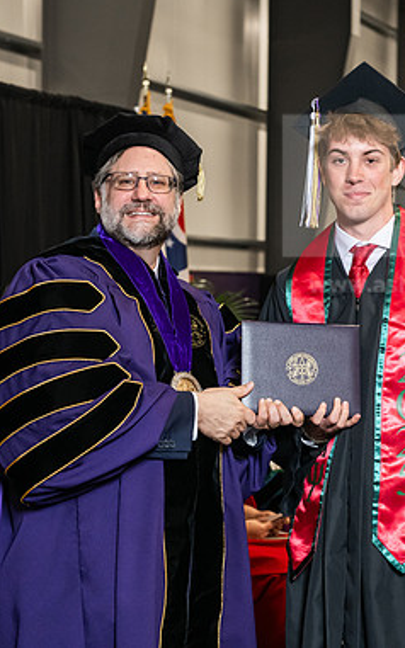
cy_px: 321
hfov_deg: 14.0
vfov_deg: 22.3
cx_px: 231
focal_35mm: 93
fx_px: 1643
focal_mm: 60
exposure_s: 1/200
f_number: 5
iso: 2500
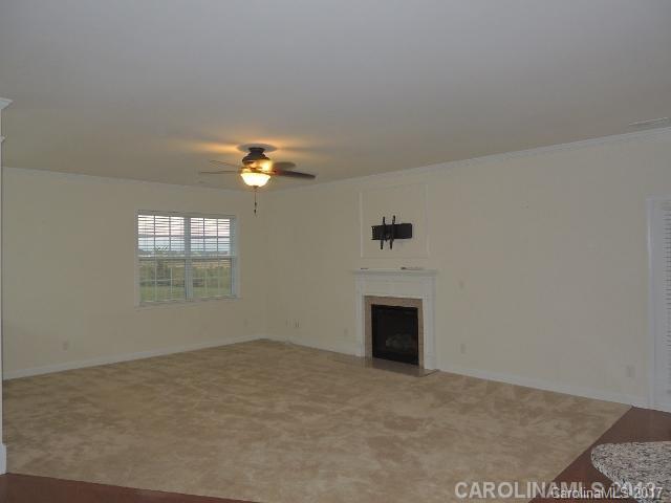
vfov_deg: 56.8
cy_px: 252
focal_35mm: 24
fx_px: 465
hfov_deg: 71.6
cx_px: 336
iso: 200
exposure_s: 1/30
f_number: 3
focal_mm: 4.3
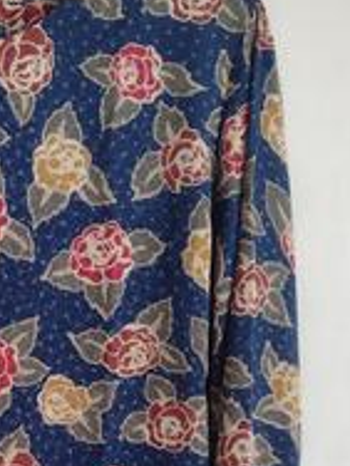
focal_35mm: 69
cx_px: -17
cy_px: 436
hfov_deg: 20.5
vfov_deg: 27.0
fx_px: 930
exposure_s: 1/60
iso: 150
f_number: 1.7
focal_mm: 4.71
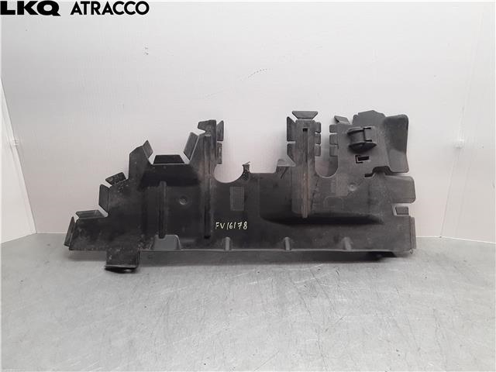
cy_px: 186
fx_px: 401
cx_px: 248
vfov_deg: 49.7
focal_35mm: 28
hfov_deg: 63.4
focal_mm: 2.91
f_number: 1.9
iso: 50
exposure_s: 1/50
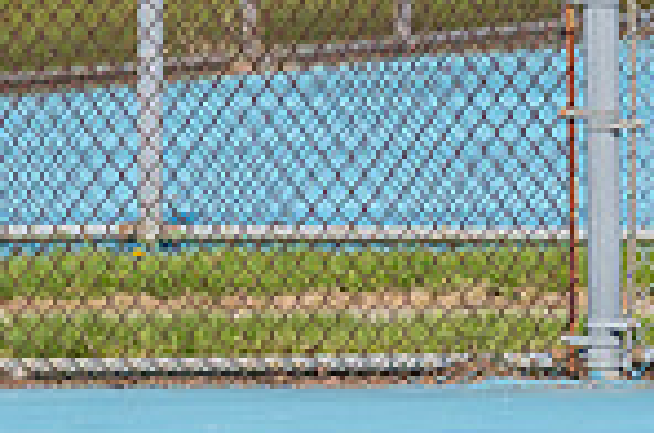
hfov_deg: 1.8
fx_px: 20774
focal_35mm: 1146
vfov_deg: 1.2
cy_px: 40
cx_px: -433
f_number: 5.6
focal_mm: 195
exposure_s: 1/1600
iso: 320
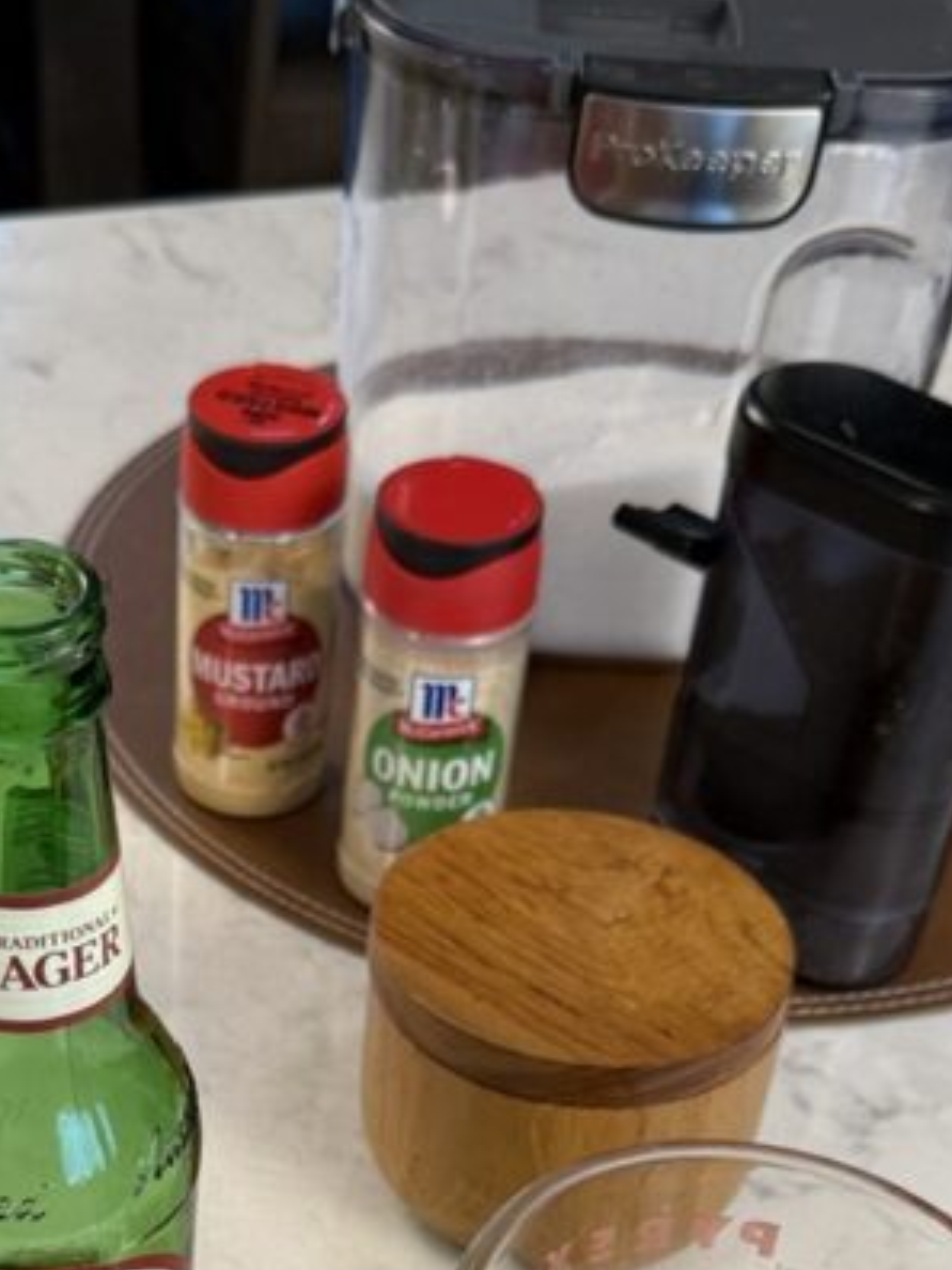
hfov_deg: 23.3
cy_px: 1299
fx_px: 2273
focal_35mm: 62
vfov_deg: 29.0
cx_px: 199
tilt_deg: -46.3
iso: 64
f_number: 1.78
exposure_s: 1/161
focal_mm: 6.76
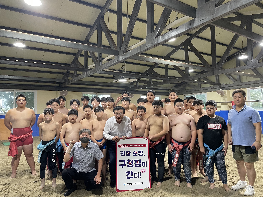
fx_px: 198
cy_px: 98
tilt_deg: +4.2
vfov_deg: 53.1
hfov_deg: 67.3
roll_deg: +1.4
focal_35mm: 26
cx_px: 132
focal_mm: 4.2
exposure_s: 1/60
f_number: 1.6
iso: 100
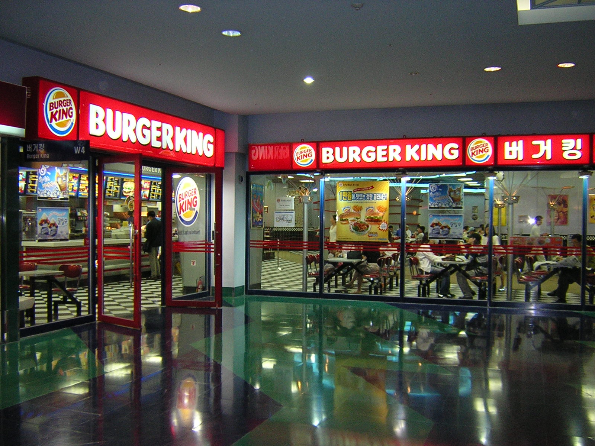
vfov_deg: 39.7
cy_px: 223
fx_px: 619
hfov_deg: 51.4
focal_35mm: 36
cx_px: 298
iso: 313
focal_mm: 4.7
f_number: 2.6
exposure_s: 1/60.1
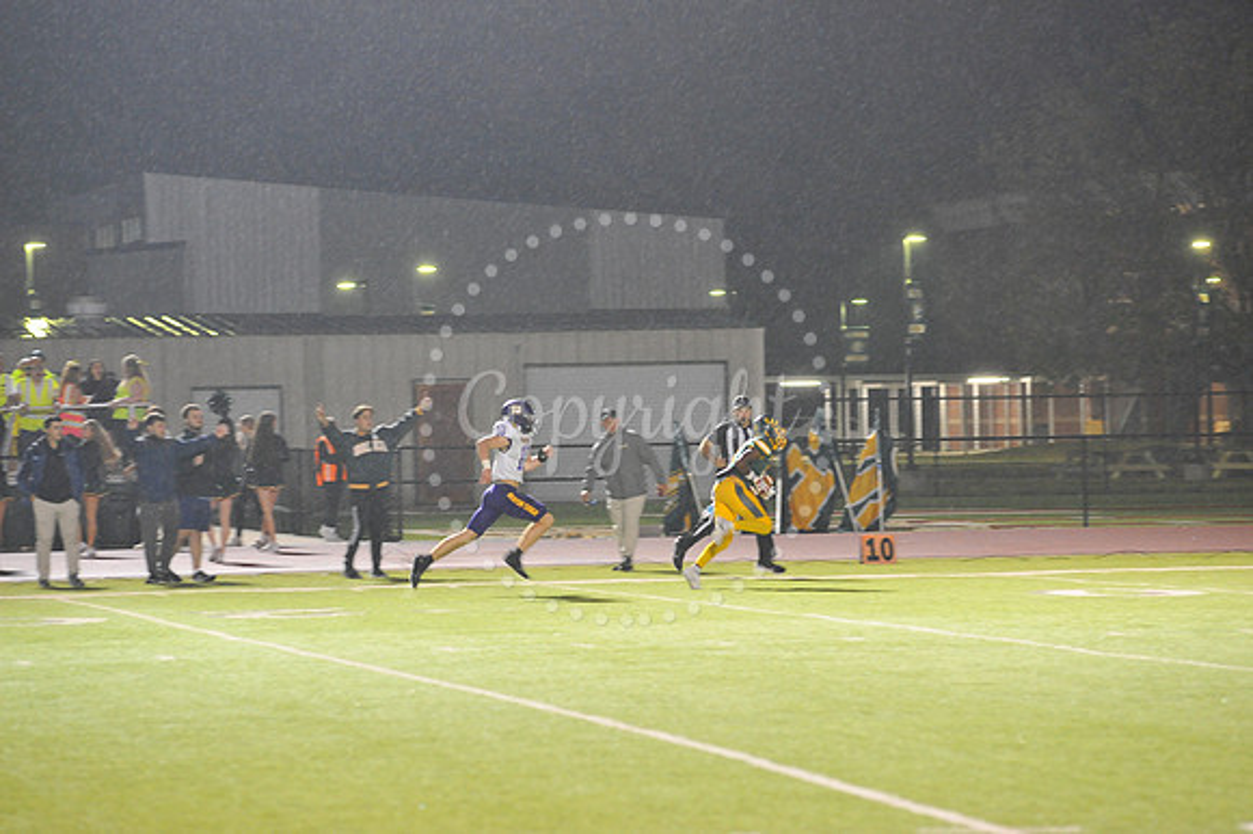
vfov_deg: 8.8
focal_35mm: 155
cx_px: 626
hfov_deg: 13.3
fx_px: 5392
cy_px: 417
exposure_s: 1/160
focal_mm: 155
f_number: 4
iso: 4000
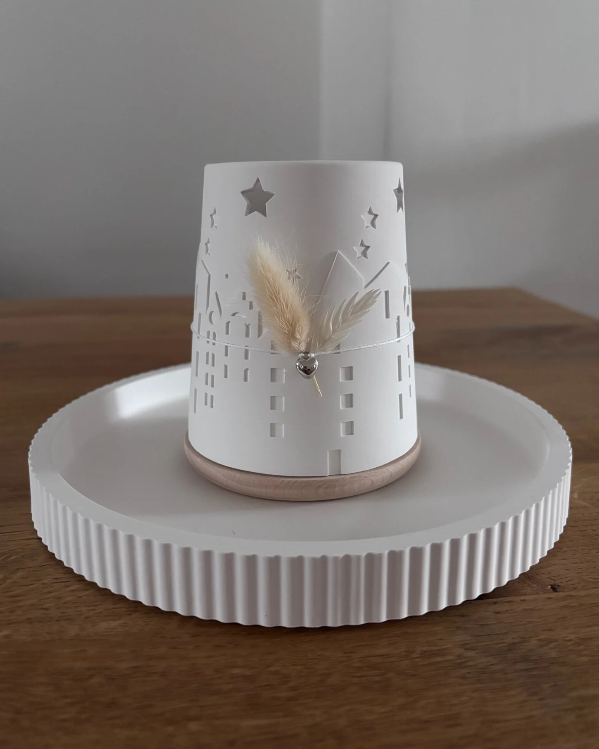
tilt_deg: -16.7
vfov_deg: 62.2
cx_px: 302
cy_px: 364
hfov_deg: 51.5
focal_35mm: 28
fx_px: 621
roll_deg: -0.9
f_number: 1.6
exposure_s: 1/52
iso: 500
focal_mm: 5.96
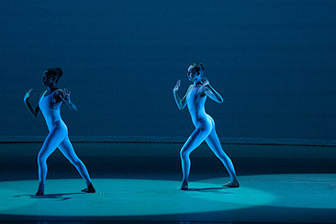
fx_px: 2706
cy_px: 79
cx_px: 200
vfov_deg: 4.7
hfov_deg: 7.1
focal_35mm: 290
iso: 16000
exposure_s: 1/400
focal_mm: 183
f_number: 5.6
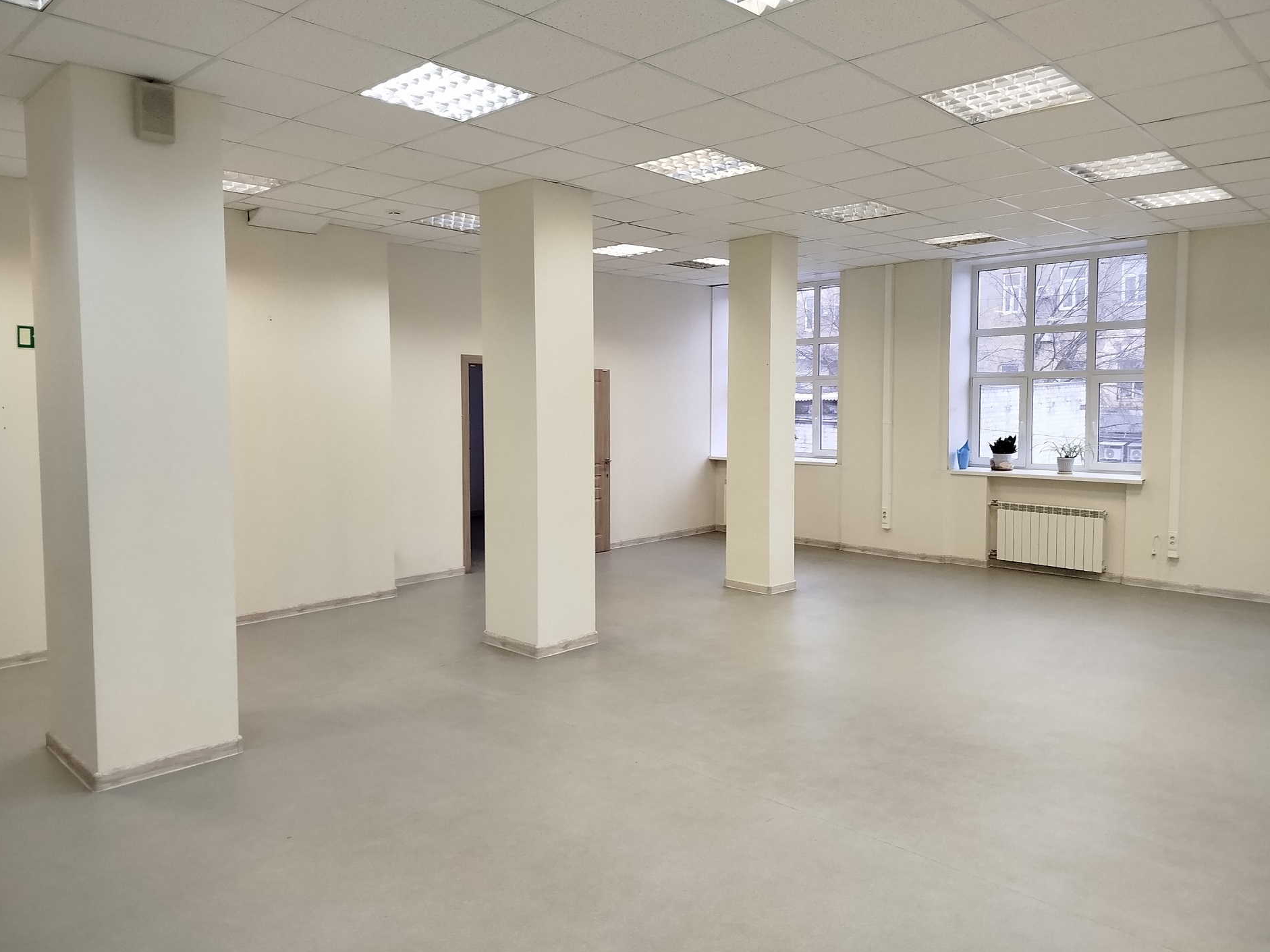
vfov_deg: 54.9
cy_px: 462
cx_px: 626
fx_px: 917
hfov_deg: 69.4
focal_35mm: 25
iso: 200
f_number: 1.7
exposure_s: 1/33
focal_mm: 5.31
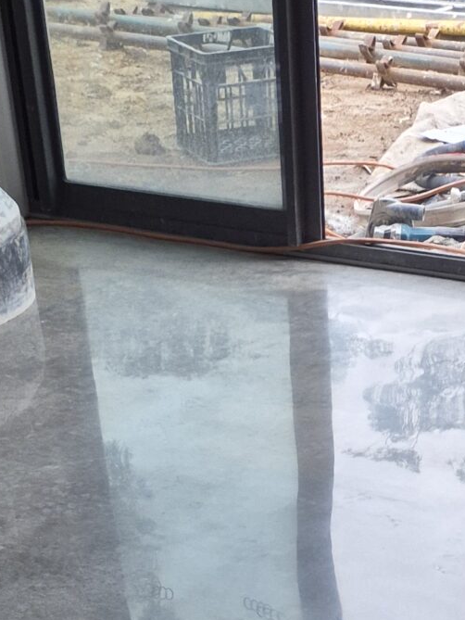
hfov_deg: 16.7
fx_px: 1576
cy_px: 1181
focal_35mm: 88
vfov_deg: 17.3
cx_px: 343
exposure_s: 1/180
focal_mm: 5.4
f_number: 1.8
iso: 100
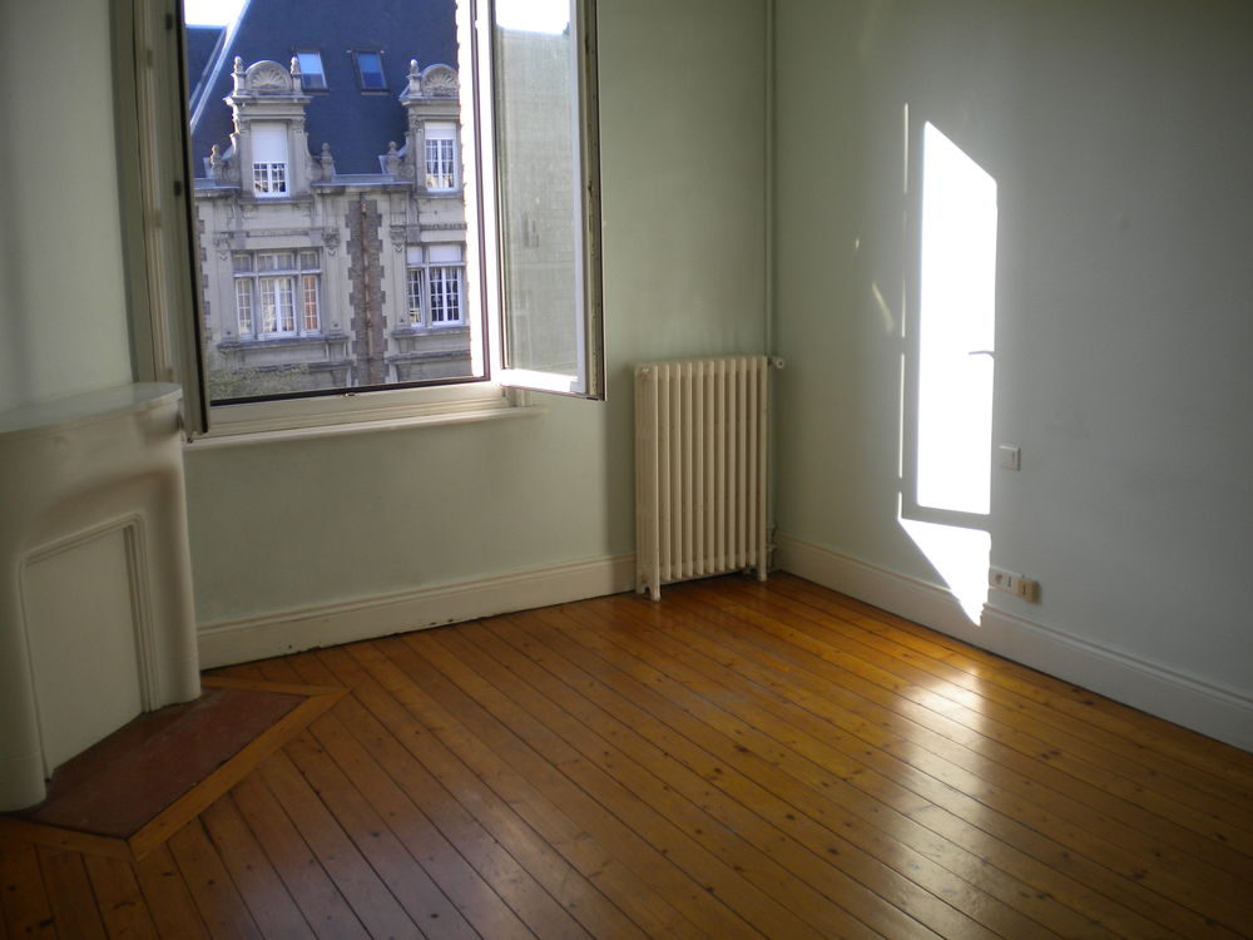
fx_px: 1267
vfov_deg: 40.7
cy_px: 470
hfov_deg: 52.6
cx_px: 626
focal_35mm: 35
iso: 80
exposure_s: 1/208
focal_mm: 6.3
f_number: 3.1
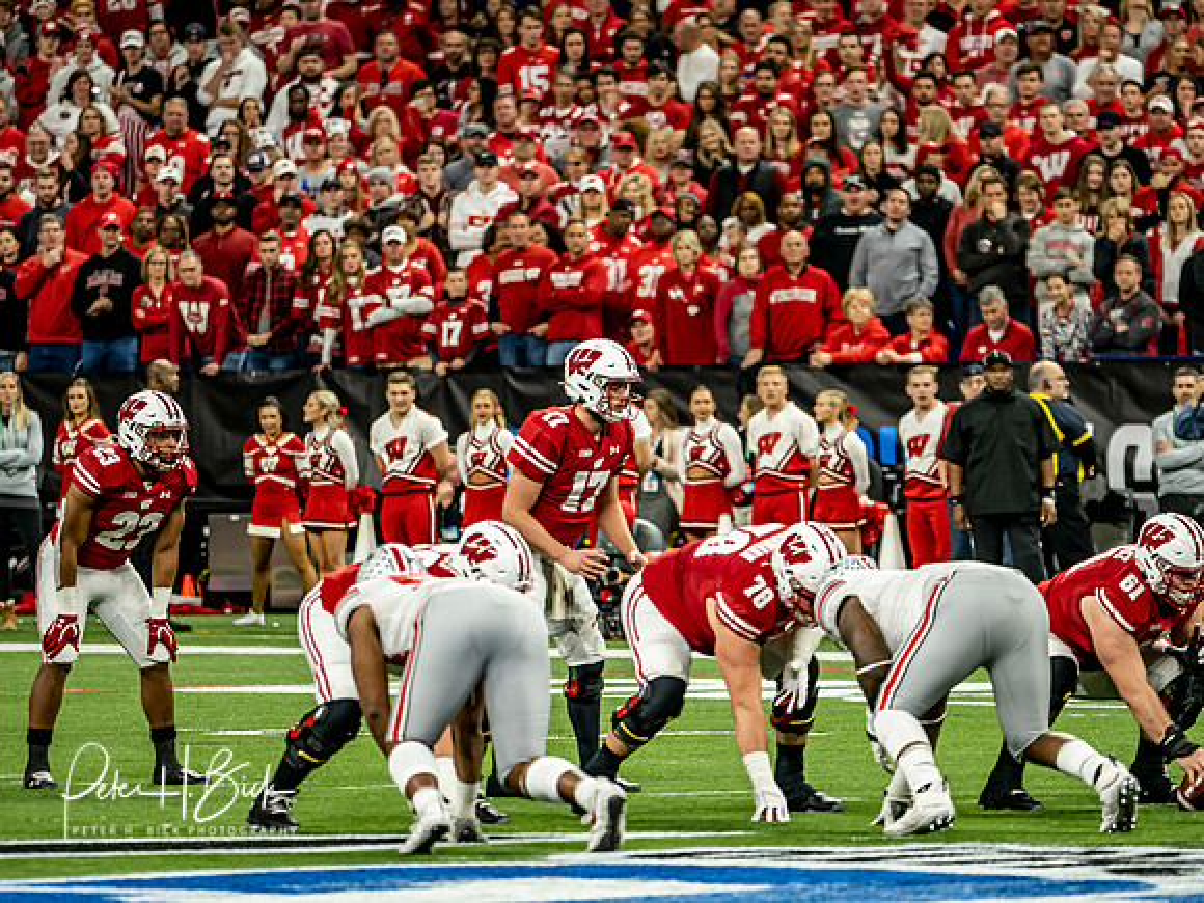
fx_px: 13947
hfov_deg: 4.9
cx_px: 602
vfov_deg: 3.7
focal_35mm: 401
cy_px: 452
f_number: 2.8
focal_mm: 200
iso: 1250
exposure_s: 1/800
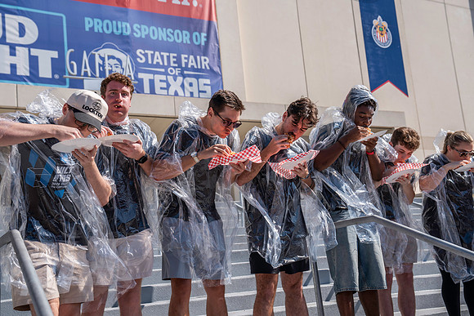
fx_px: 579
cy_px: 158
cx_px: 237
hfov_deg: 44.5
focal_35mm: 44
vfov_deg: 30.5
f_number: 4.5
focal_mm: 44
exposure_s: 1/1000
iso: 100
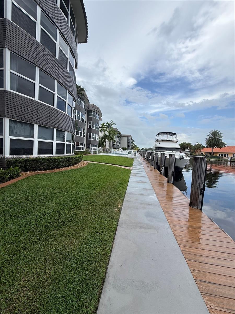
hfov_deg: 85.7
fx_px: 127
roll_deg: -3.8
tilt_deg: -2.2
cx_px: 118
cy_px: 157
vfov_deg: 102.1
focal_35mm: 14
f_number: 2.2
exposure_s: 1/914
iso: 50
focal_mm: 2.22
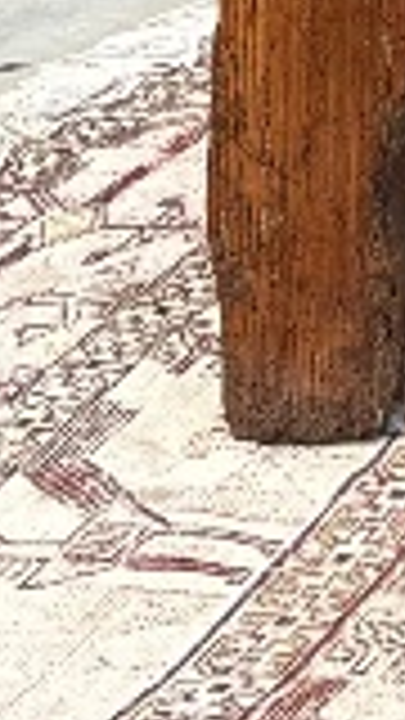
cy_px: -1850
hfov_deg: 4.8
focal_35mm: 213
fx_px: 4066
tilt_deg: +8.1
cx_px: 1926
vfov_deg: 7.8
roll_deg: -2.2
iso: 50
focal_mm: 5.96
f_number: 1.6
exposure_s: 1/884
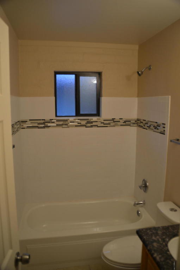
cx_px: 90
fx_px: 203
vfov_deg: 67.4
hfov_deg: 47.9
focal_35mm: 27
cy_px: 135
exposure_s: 1/15
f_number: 3.5
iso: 400
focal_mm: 18
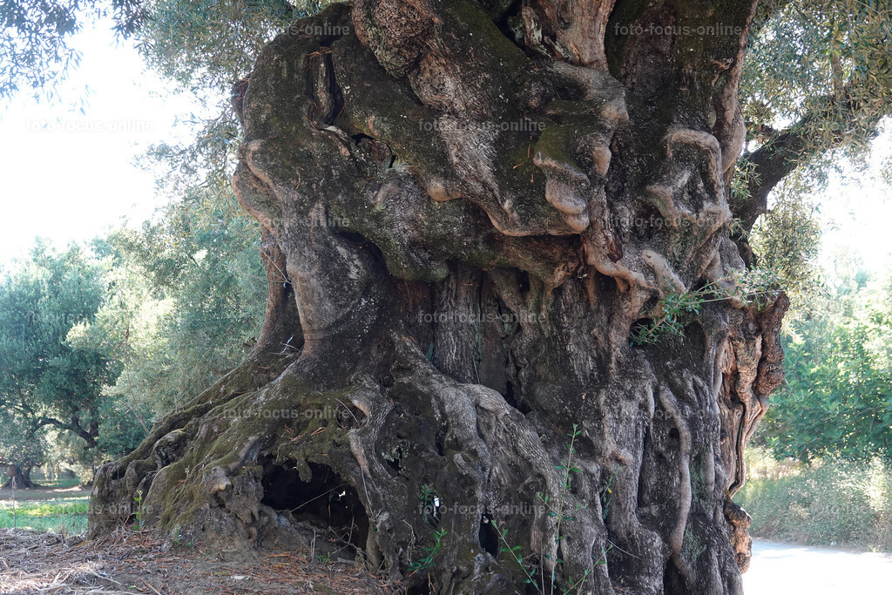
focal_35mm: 72
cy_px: 298
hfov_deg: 28.1
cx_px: 446
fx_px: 1784
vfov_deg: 18.9
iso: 400
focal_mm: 26.42
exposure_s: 1/80
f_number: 3.5
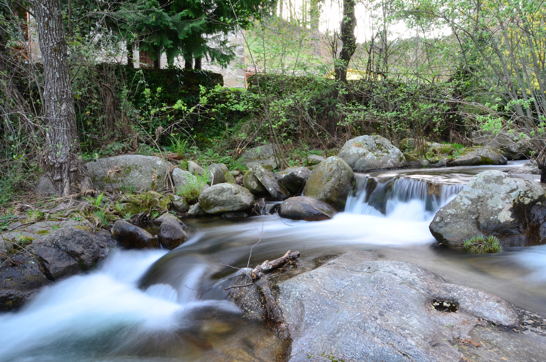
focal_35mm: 27
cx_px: 273
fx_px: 409
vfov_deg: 47.7
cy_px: 181
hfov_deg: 67.5
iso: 100
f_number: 22
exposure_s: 2.5
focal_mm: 18
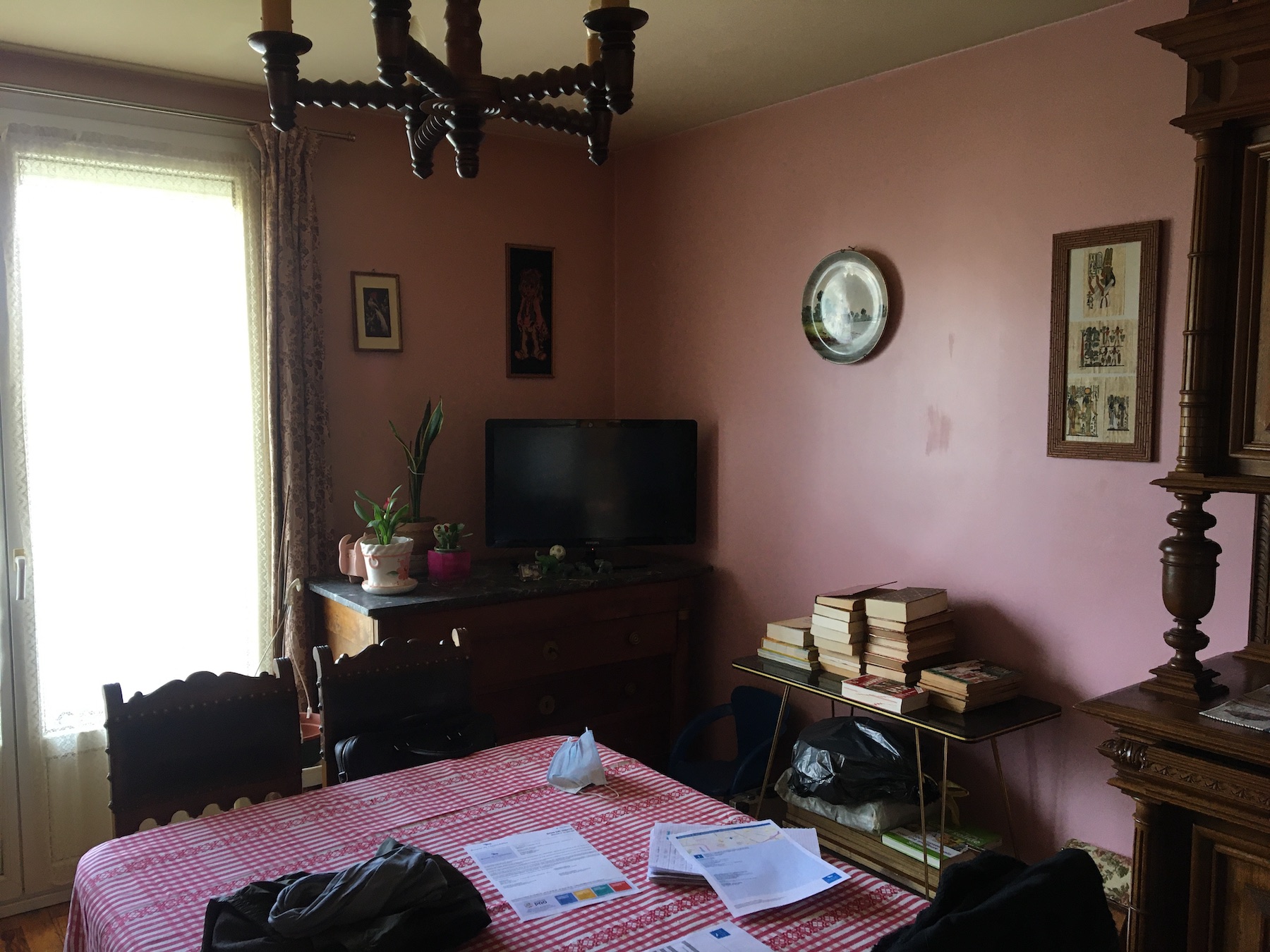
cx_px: 635
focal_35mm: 29
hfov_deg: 61.7
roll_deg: -0.2
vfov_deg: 48.2
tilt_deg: -4.1
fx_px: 1064
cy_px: 476
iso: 50
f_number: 2.2
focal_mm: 4.15
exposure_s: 1/33
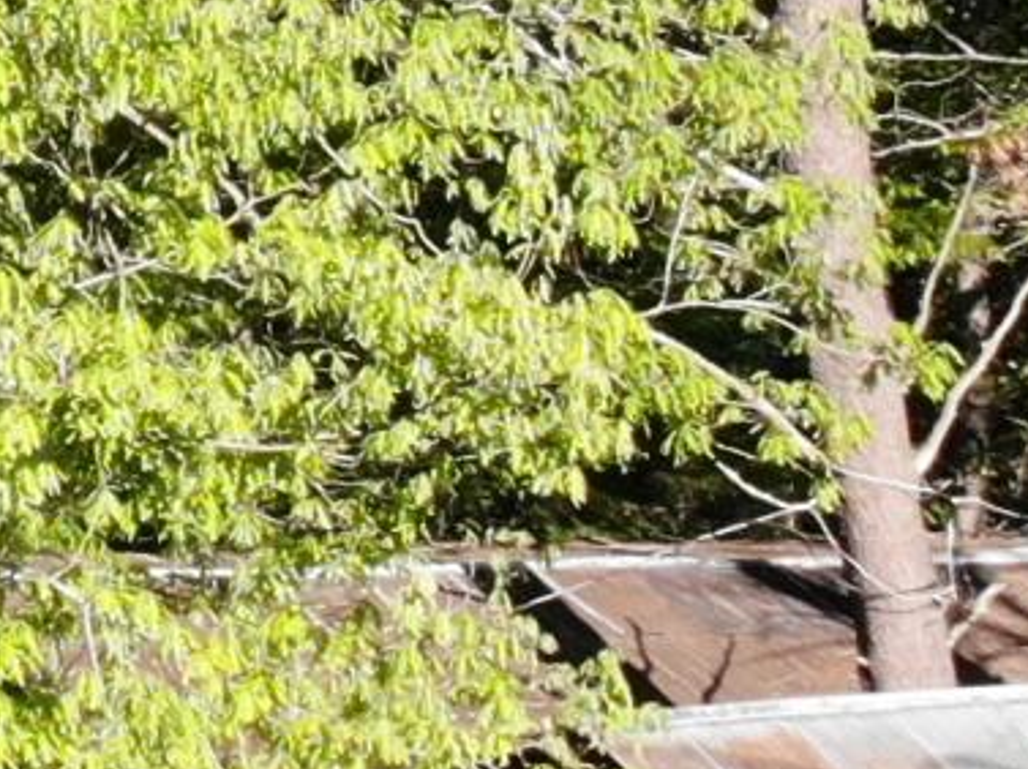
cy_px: -474
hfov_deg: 9.3
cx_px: -1391
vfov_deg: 7.6
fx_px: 5667
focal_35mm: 191
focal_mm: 4.5
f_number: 2.8
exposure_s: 1/426
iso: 100
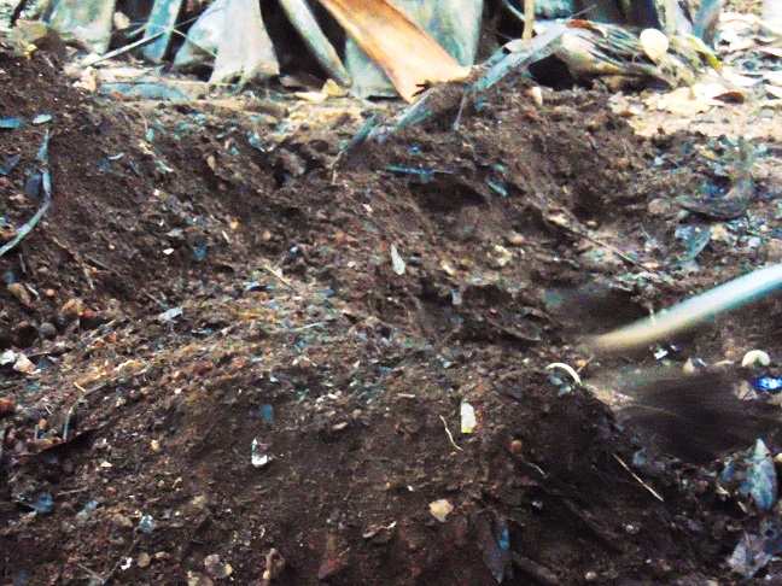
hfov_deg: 14.8
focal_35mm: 133
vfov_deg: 11.1
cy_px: 293
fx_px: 3005
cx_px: 391
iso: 800
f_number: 4
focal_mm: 23.9
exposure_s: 1/15
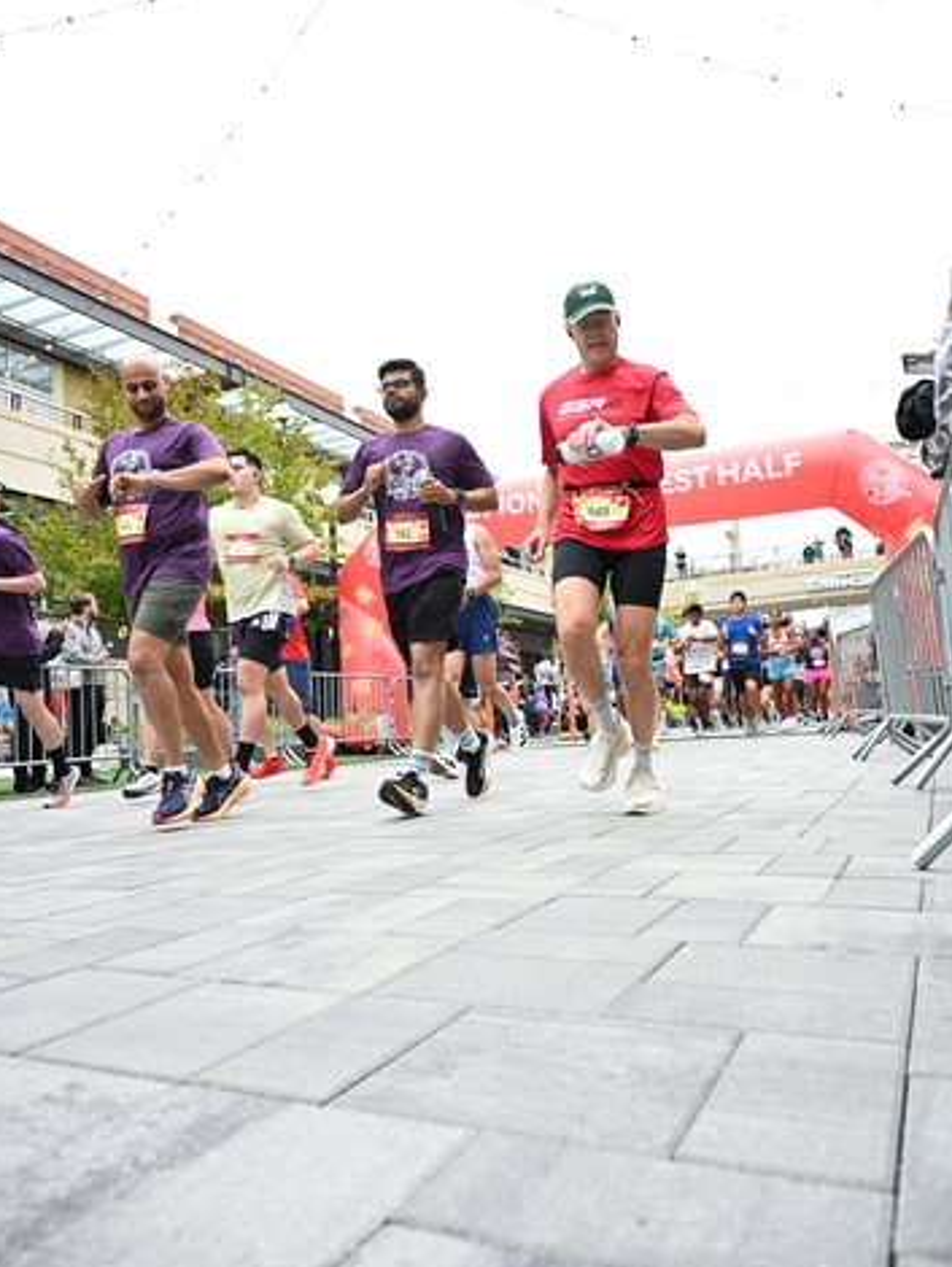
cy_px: 604
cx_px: 479
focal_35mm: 27
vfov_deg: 65.3
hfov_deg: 51.4
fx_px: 989
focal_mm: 24
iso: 2000
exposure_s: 1/640
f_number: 4
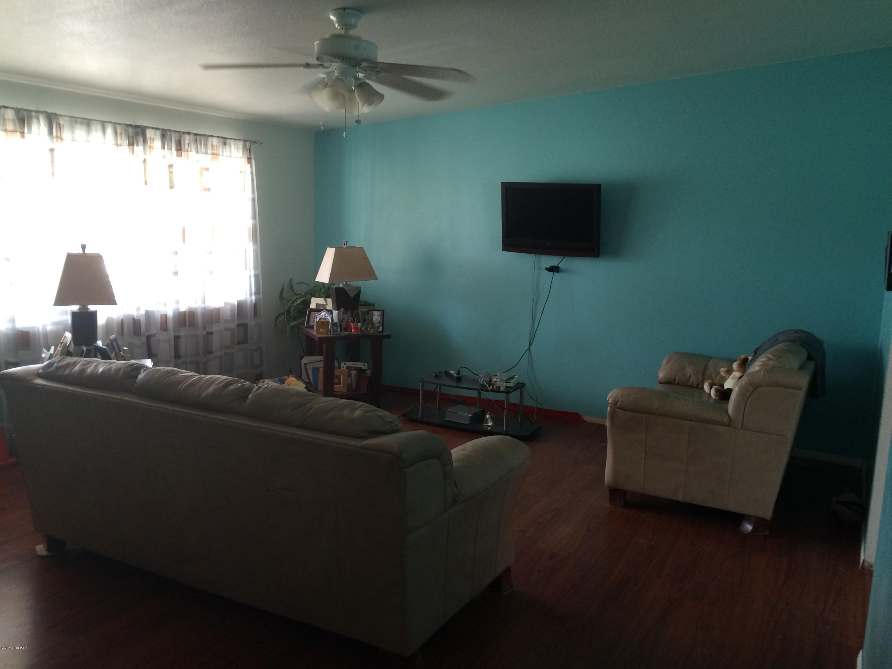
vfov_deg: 48.2
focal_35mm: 29
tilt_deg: -11.7
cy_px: 334
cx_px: 446
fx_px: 747
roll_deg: -3.0
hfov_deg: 61.7
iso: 100
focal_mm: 4.15
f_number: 2.2
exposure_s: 1/30
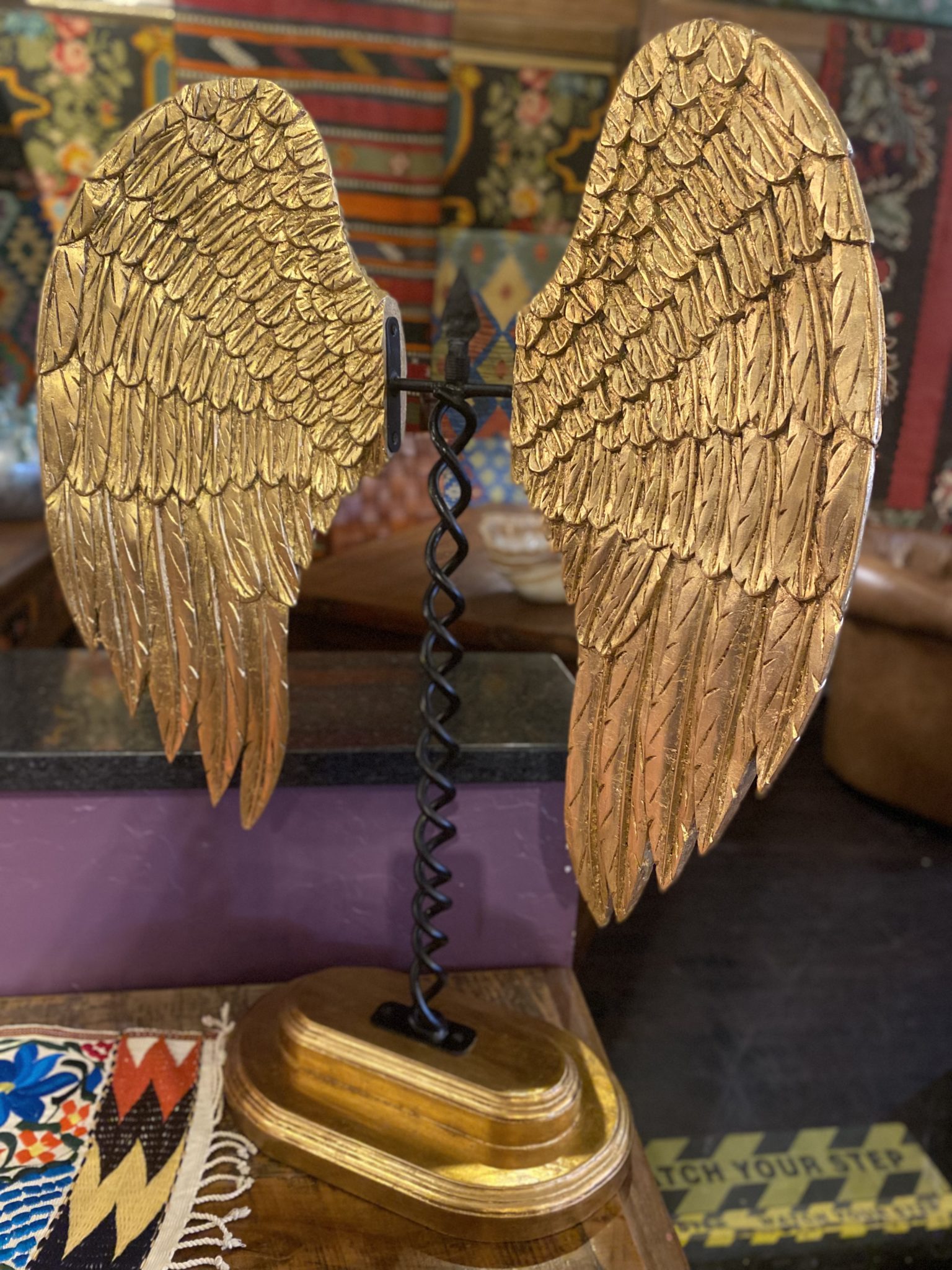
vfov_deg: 67.3
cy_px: 635
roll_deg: -3.7
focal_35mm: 26
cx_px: 476
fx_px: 953
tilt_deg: -15.7
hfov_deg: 53.1
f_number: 1.8
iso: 500
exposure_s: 1/40
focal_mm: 4.25
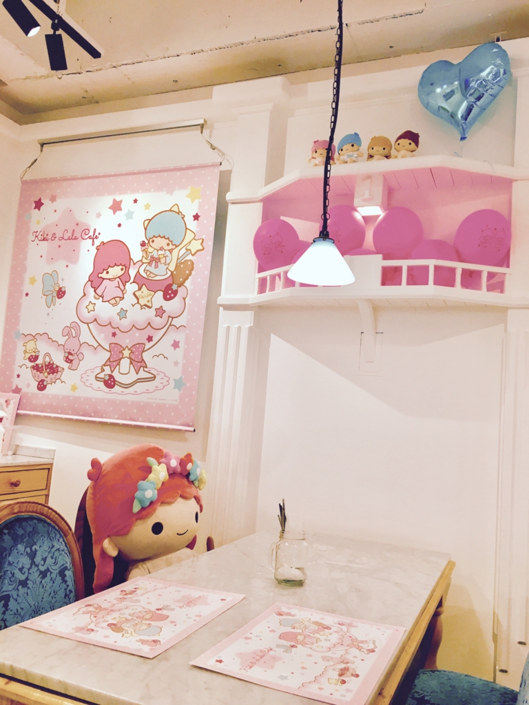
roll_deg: -3.3
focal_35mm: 29
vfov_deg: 61.7
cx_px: 264
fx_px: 591
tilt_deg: +6.9
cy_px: 352
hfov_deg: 48.2
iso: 32
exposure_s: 1/40
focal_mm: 4.15
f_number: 2.2
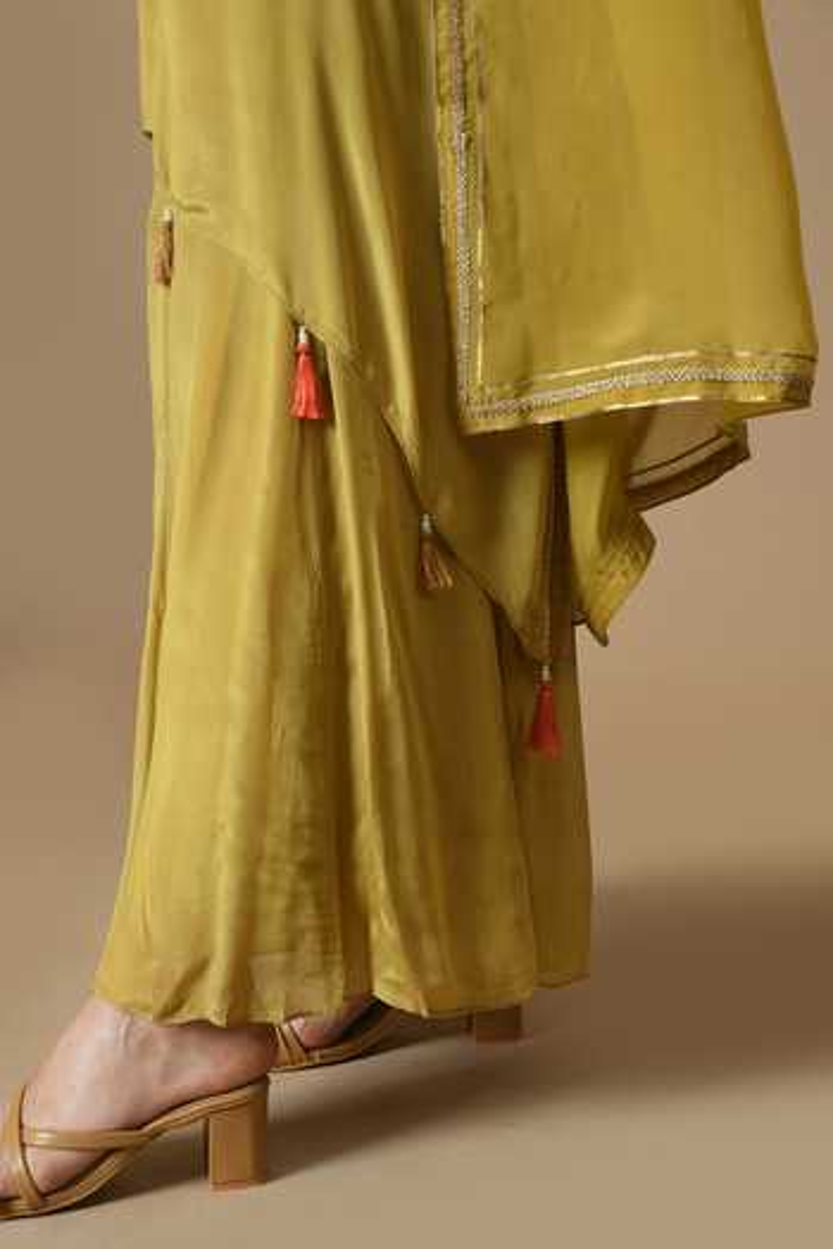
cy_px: 624
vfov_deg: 28.8
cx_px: 416
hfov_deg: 19.5
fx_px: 2429
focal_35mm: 70
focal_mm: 70
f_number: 8
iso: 200
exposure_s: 1/160
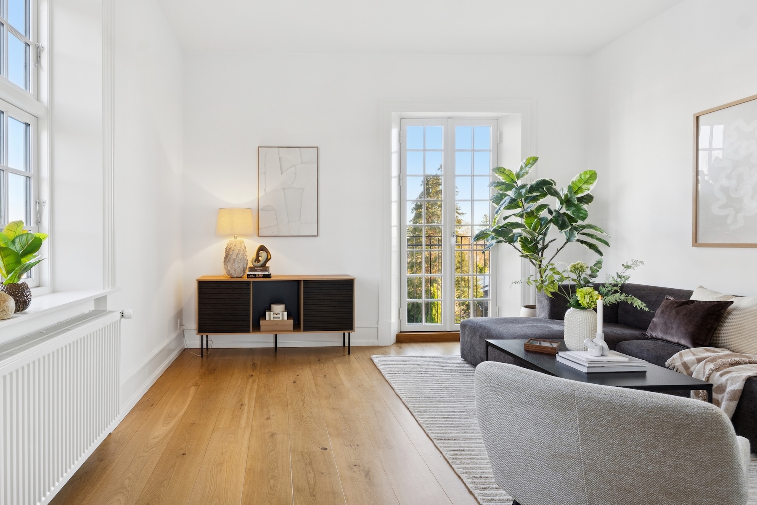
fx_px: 442
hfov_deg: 81.2
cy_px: 252
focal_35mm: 21
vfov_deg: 59.5
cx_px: 378
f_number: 8
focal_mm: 14
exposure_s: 1/15
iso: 200
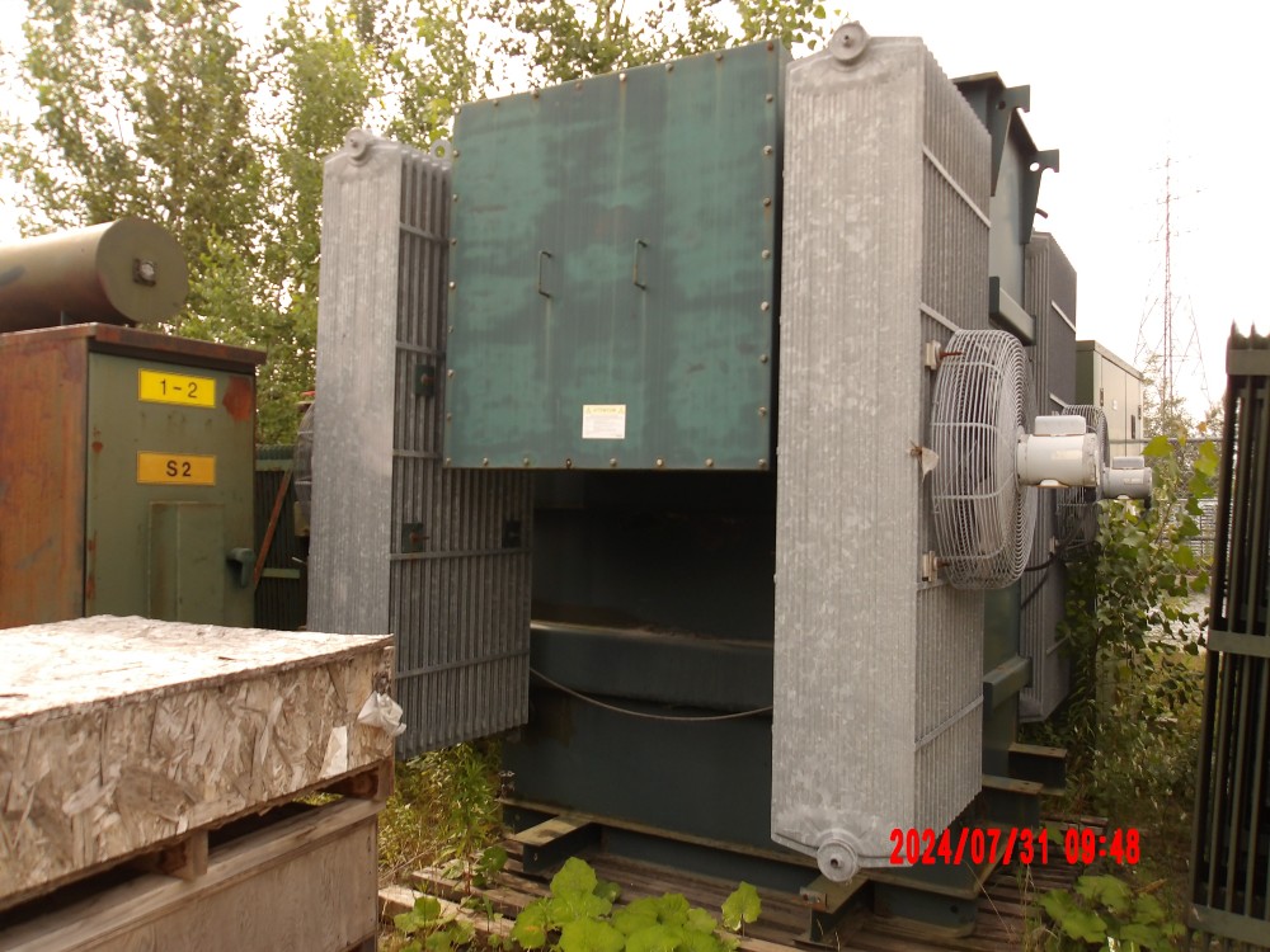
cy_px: 476
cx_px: 635
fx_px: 991
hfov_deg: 65.3
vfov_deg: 51.4
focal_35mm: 27
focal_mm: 4.9
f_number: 3
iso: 100
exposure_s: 1/397
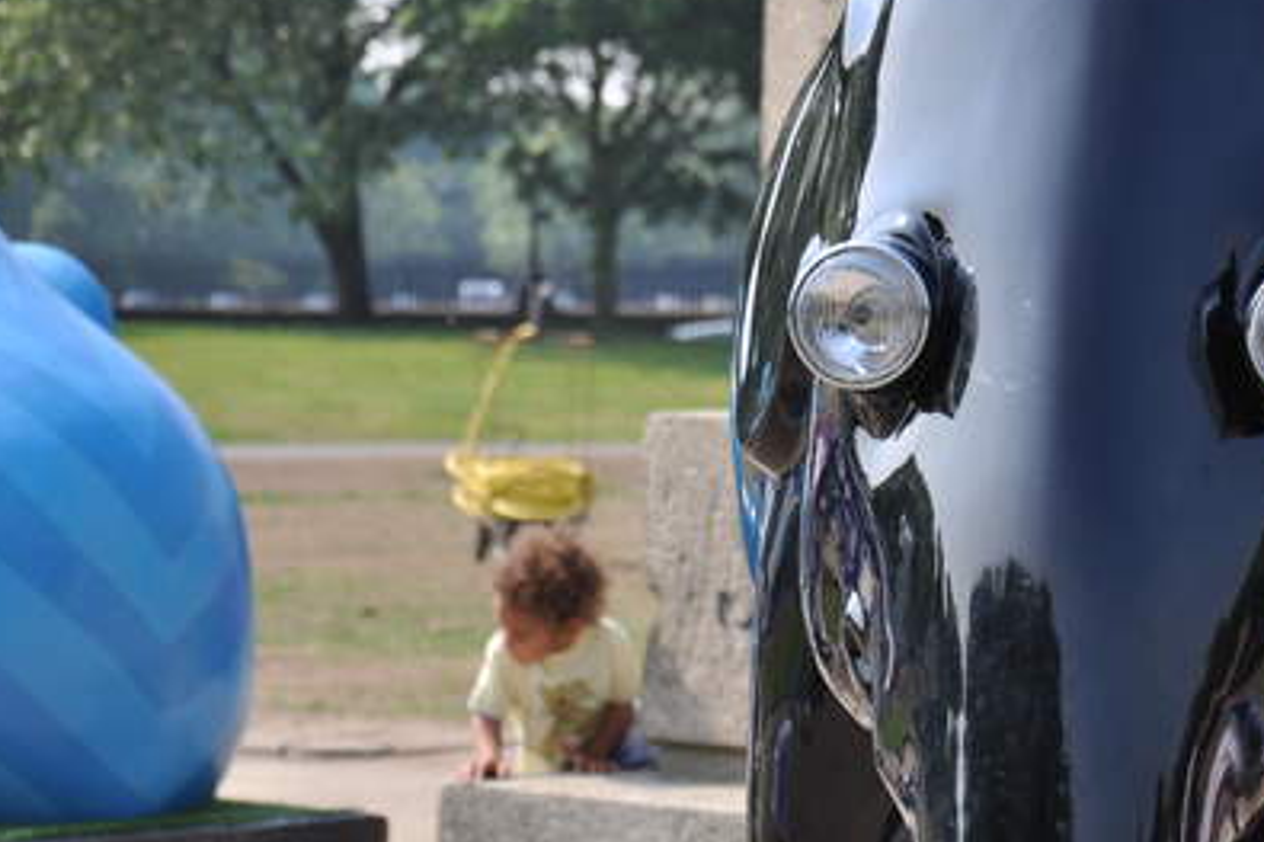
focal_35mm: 170
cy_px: 197
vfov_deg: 8.1
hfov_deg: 12.1
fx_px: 5966
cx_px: 954
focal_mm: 70
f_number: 5.3
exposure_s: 1/320
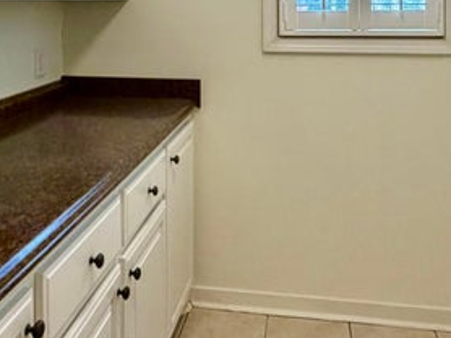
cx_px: 217
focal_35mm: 43
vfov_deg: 31.1
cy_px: 2
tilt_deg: -0.1
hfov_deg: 43.9
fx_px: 560
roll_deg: +0.5
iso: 250
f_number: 2.2
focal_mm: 2.22
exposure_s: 1/120
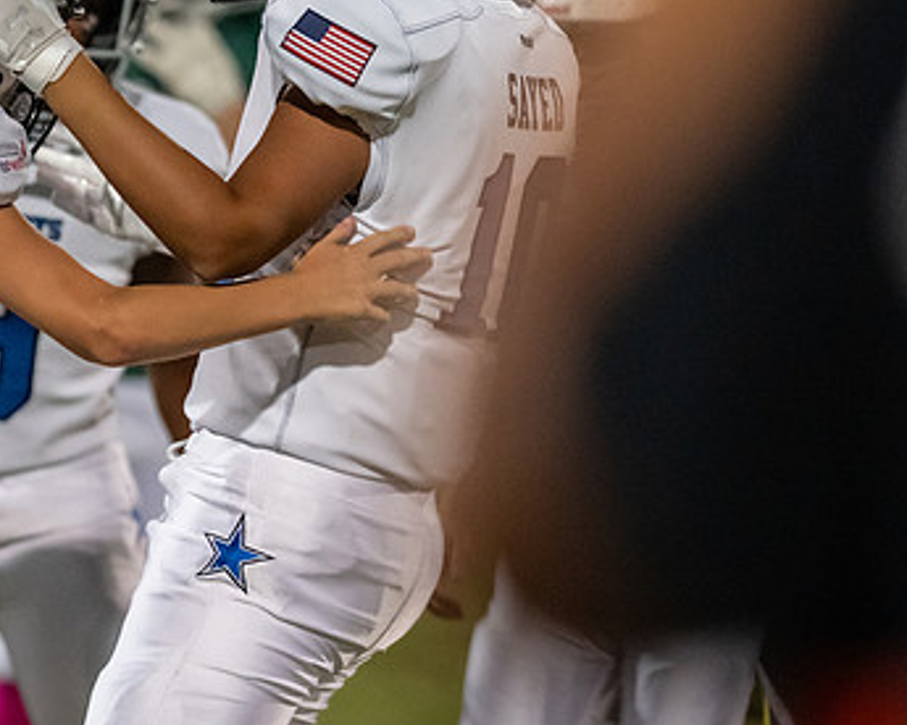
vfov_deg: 4.5
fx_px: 9261
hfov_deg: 5.6
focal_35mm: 345
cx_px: -31
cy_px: 393
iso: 4000
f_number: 1.8
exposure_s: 1/1000
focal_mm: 135
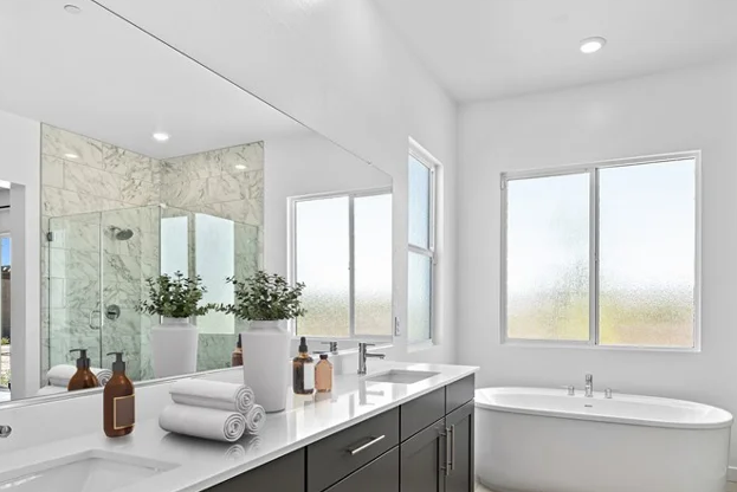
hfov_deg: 75.9
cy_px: 310
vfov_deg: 54.5
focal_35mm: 23
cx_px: 400
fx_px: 471
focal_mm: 14
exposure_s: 1/45
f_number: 9.5
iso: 400
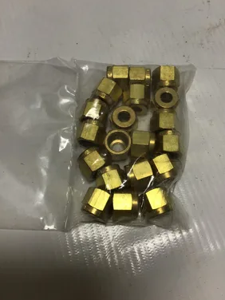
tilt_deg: -69.4
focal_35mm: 33
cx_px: 116
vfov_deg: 55.3
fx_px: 286
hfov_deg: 42.9
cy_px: 146
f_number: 2.4
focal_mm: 3.3
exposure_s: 1/317
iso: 25
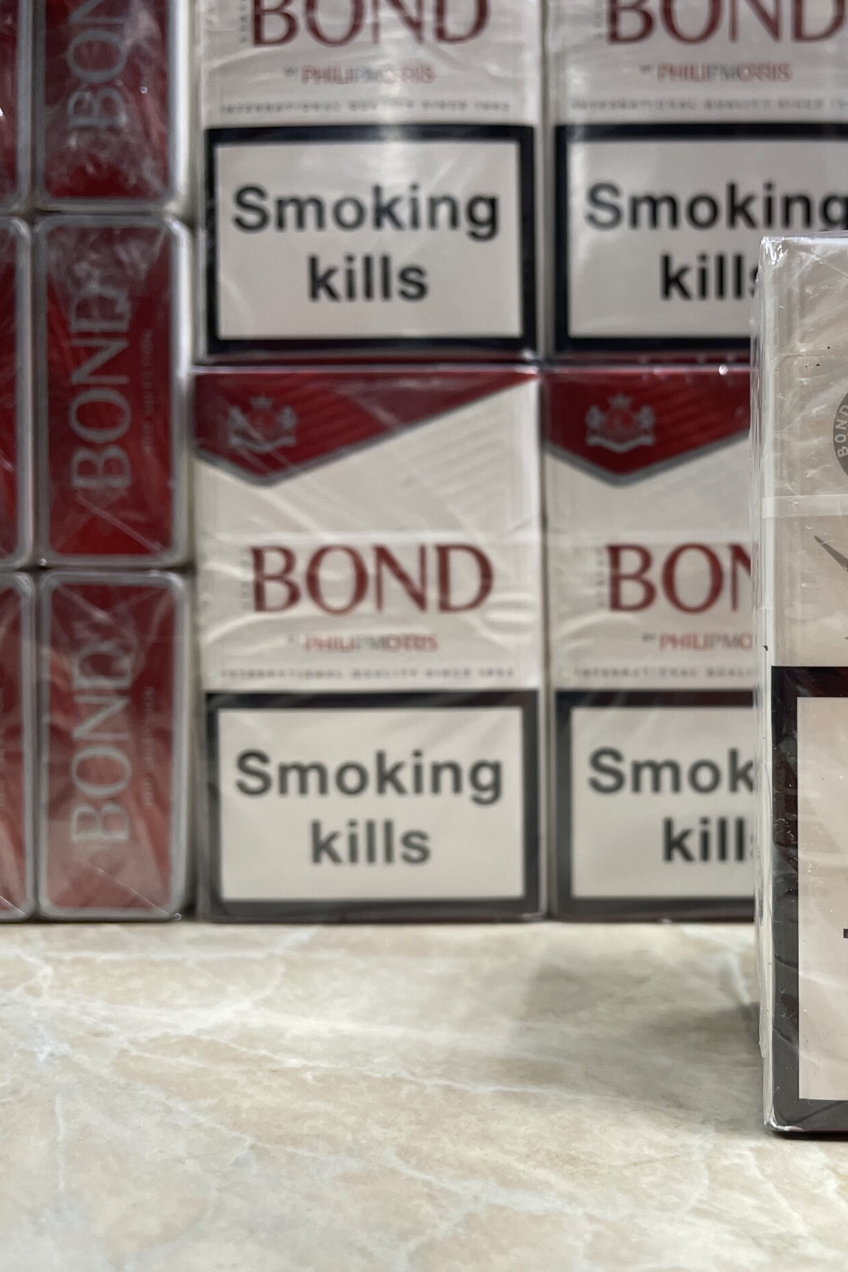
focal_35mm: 37
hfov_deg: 34.2
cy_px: 634
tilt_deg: -4.0
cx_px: 742
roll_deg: +2.4
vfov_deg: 51.9
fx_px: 1307
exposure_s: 1/50
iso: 160
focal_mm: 4.2
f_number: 1.6
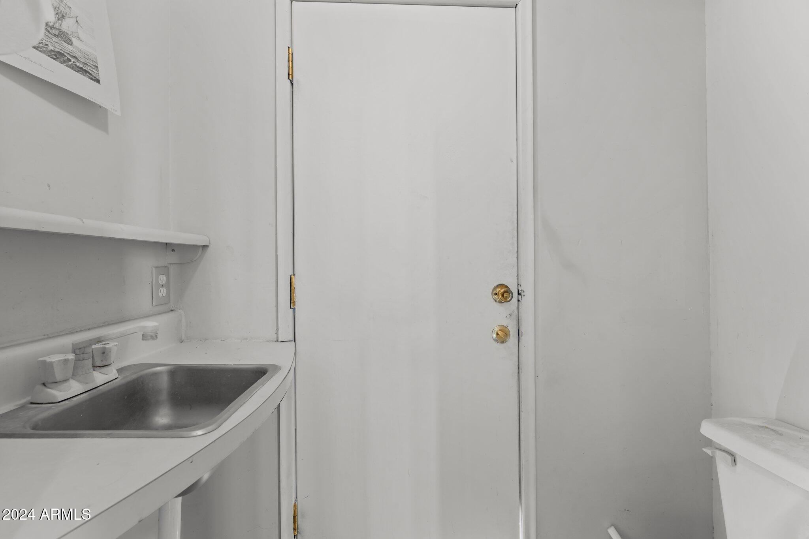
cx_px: 404
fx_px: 355
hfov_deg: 97.5
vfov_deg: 74.4
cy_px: 270
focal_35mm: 16
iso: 400
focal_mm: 15.8
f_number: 8
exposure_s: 1/3
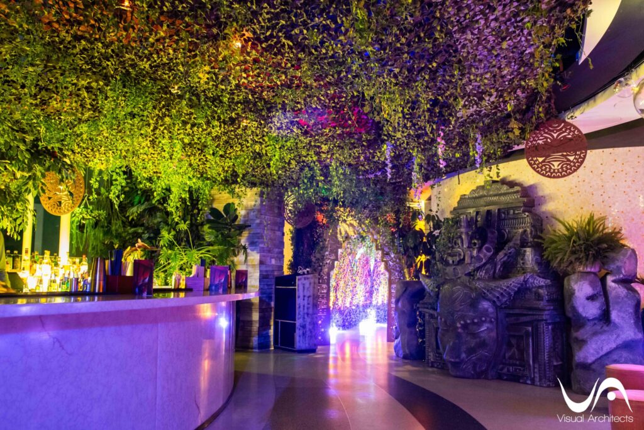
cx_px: 322
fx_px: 626
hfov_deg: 54.4
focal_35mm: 35
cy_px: 215
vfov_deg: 37.9
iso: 3200
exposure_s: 1/4
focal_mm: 35
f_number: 5.6
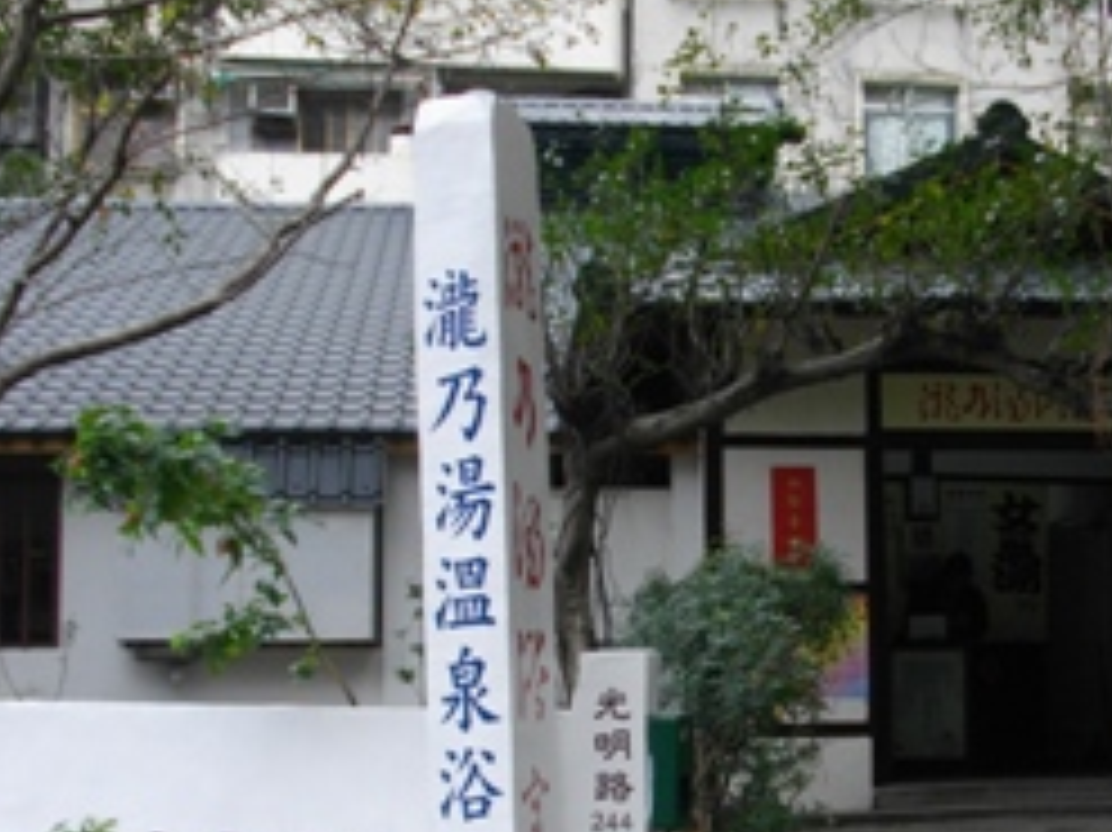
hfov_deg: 32.8
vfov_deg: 25.1
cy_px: 540
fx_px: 1862
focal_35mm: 58
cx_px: 801
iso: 100
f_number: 2.9
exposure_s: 1/125
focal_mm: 5.7
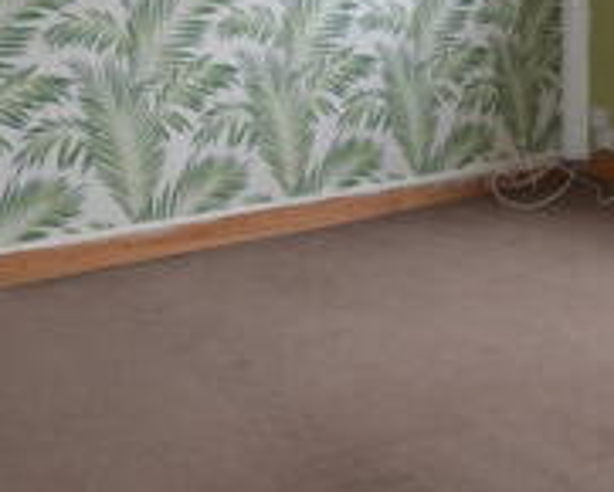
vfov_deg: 27.8
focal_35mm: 51
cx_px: 541
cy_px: -12
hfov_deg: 34.8
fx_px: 927
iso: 400
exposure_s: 1/125
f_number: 4
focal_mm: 10
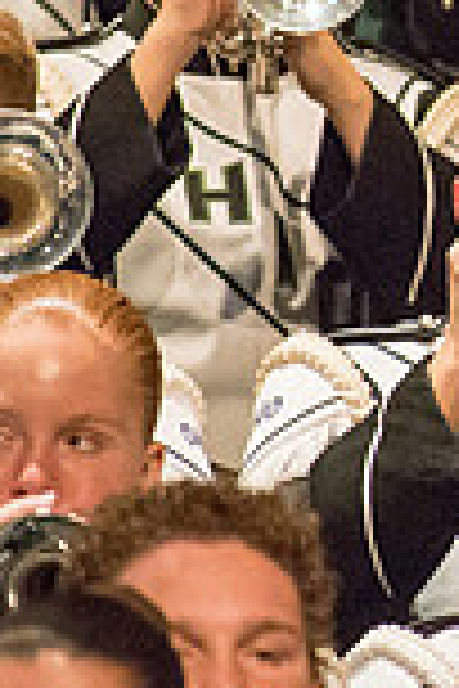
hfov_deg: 0.6
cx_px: 1148
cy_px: 79
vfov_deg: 0.9
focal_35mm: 2272
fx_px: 43449
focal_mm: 600
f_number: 5.6
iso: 4000
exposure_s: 1/320
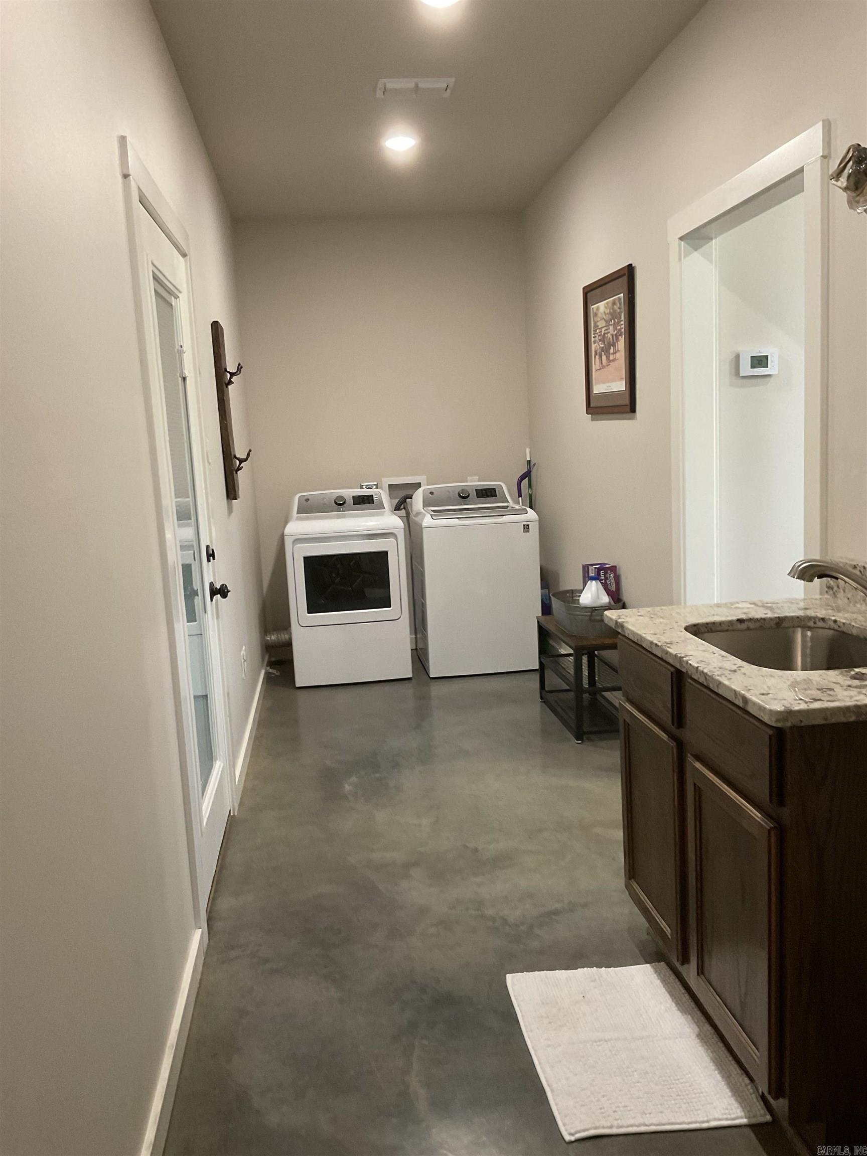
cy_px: 578
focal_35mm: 29
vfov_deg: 61.7
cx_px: 434
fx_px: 968
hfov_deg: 48.2
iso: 160
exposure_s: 1/60
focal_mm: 3
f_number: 1.8
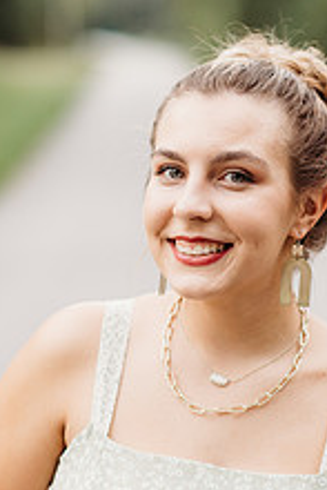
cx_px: 238
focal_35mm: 174
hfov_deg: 7.9
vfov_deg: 11.8
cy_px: 405
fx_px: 2367
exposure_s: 1/250
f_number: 2.2
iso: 400
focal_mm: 85
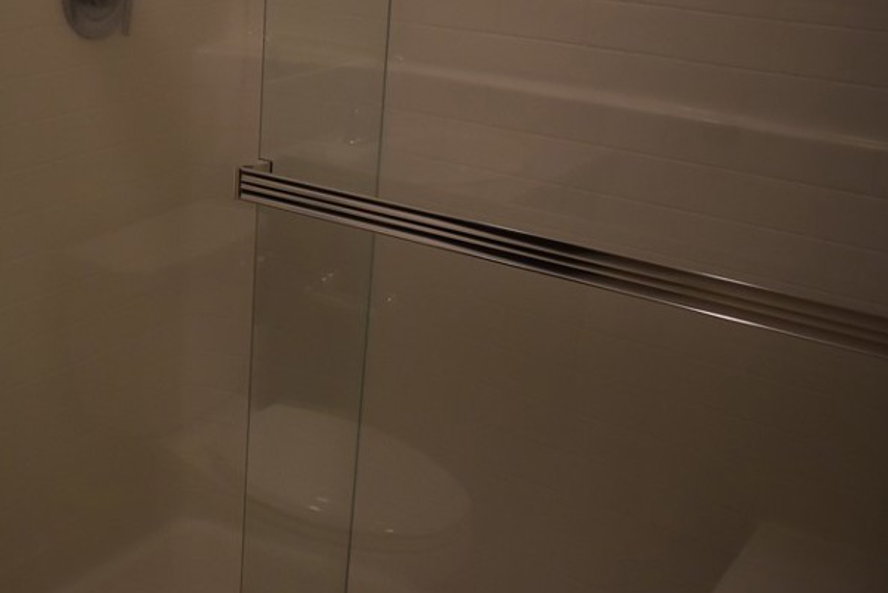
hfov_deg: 40.5
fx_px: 1135
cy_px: 149
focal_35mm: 46
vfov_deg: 28.8
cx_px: 145
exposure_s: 1/250
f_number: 3.5
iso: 720
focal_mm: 18
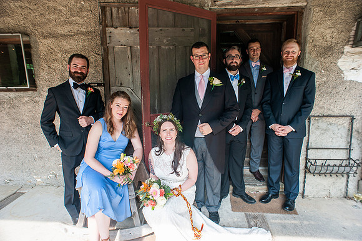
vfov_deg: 61.9
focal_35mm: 20
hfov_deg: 84.0
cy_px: 120
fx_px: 201
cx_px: 181
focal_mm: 20
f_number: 5
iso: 320
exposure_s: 1/125
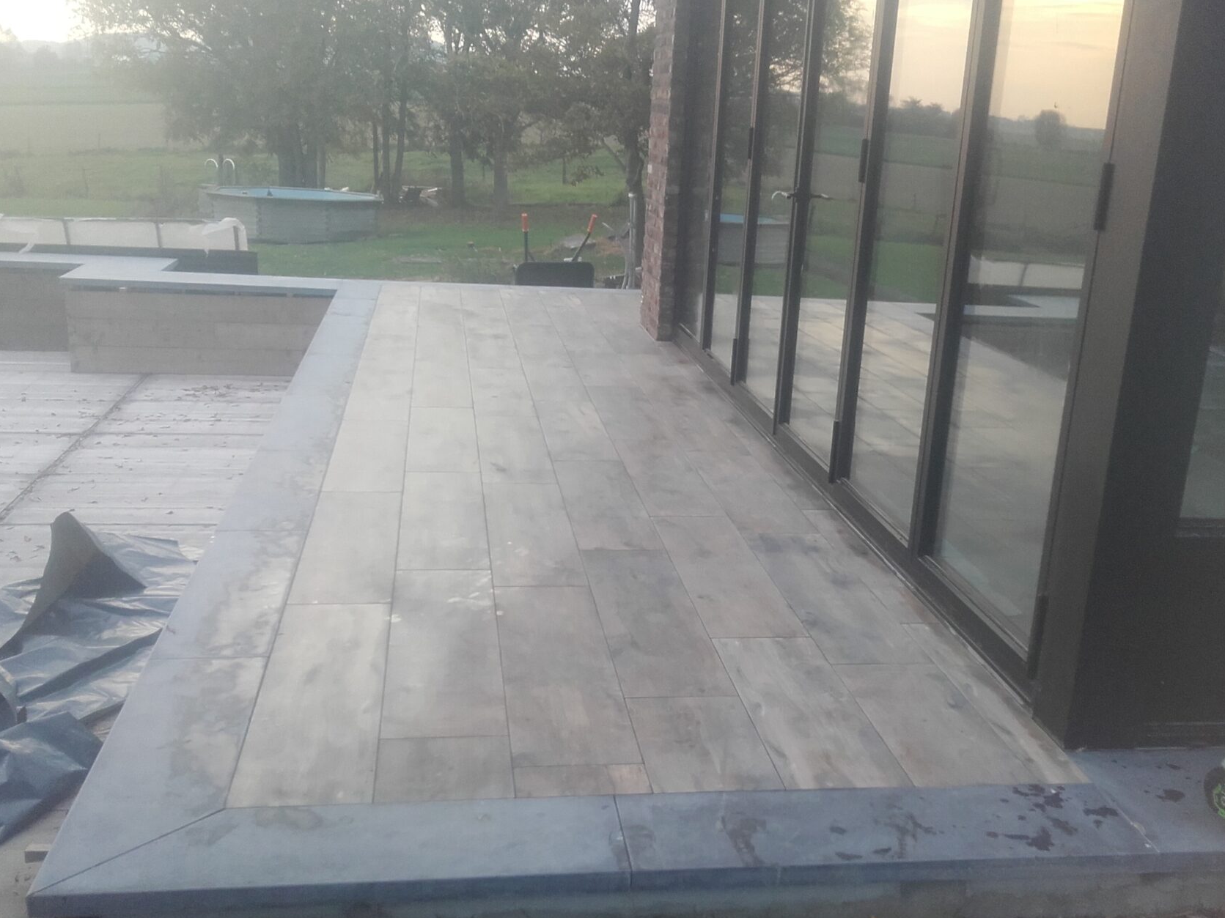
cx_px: 654
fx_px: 1345
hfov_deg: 48.9
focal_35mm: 38
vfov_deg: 37.7
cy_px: 515
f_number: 2.2
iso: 60
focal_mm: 3.31
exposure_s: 1/50
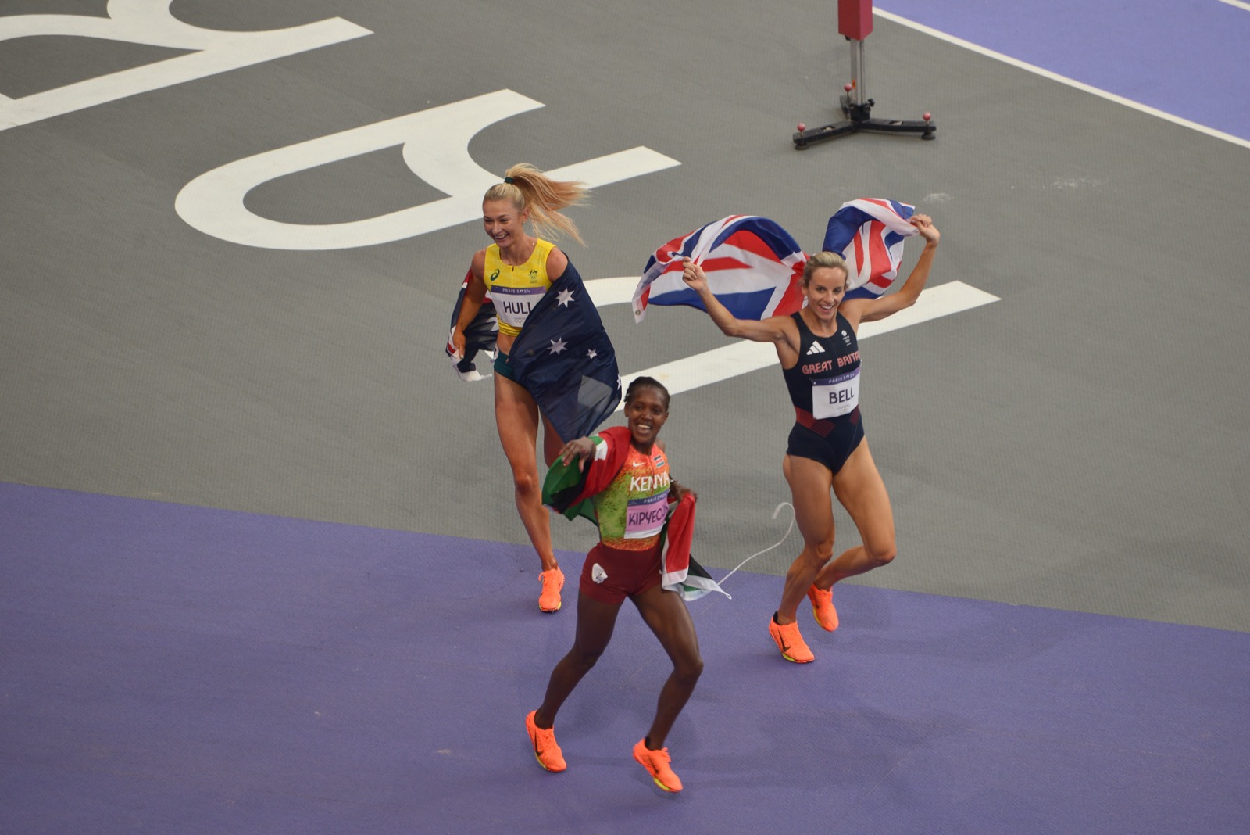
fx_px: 9031
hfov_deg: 7.9
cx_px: 625
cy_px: 418
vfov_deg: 5.3
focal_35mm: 260
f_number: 5.6
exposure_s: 1/400
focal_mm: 260
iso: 500
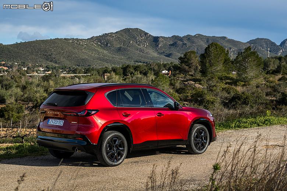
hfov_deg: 28.8
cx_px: 144
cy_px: 96
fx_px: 558
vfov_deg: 19.5
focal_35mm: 70
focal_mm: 70
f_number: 8
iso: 160
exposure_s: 1/250
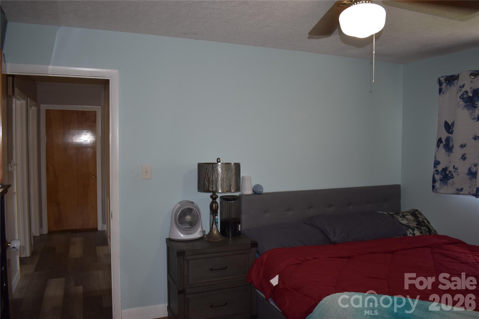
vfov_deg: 47.9
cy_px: 160
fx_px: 359
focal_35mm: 27
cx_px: 240
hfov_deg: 67.4
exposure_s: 1/60
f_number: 3.5
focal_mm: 18
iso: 400
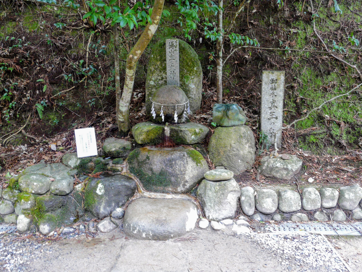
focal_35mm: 28
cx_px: 181
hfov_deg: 63.4
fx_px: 293
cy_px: 136
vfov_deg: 49.7
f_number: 2.8
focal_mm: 4.6
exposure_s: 1/13
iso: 200
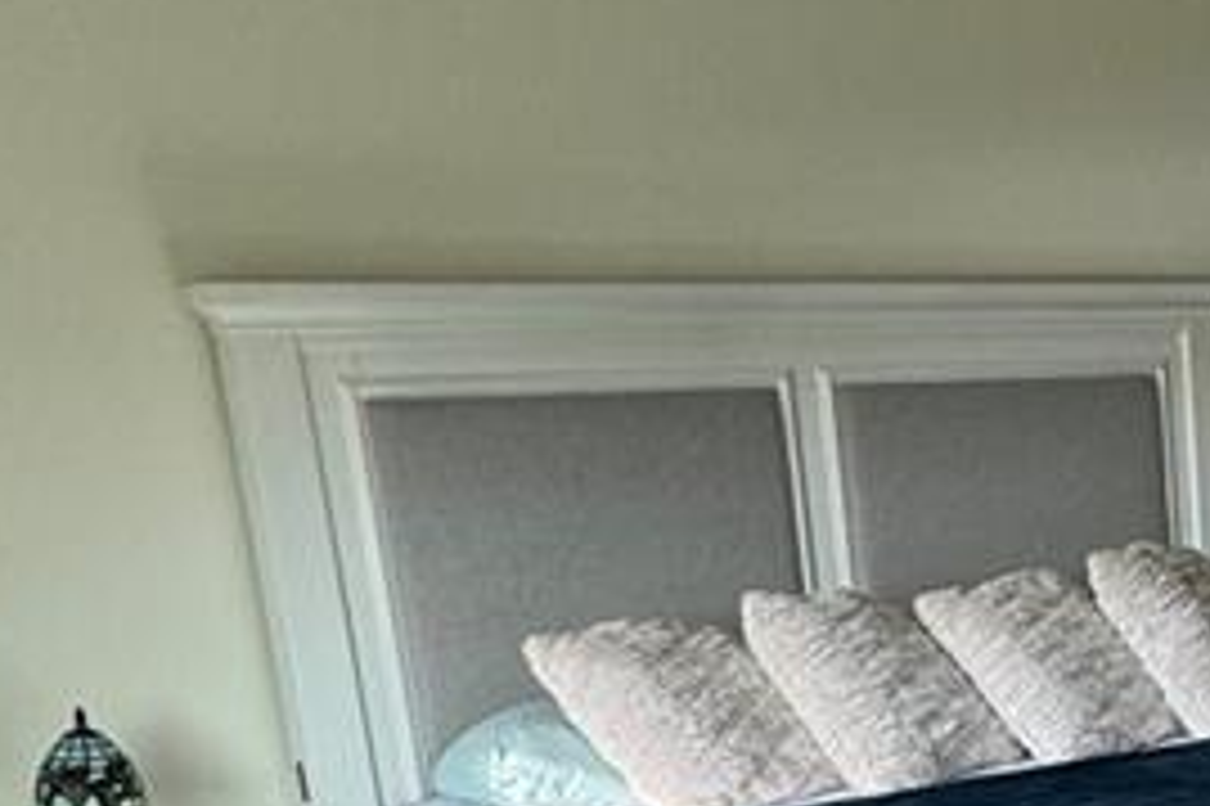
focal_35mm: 65
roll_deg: +1.6
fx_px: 2183
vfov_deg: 19.5
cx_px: 1462
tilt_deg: -14.7
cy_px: 1013
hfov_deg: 27.2
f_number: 2.2
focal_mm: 2.22
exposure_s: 1/120
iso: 100
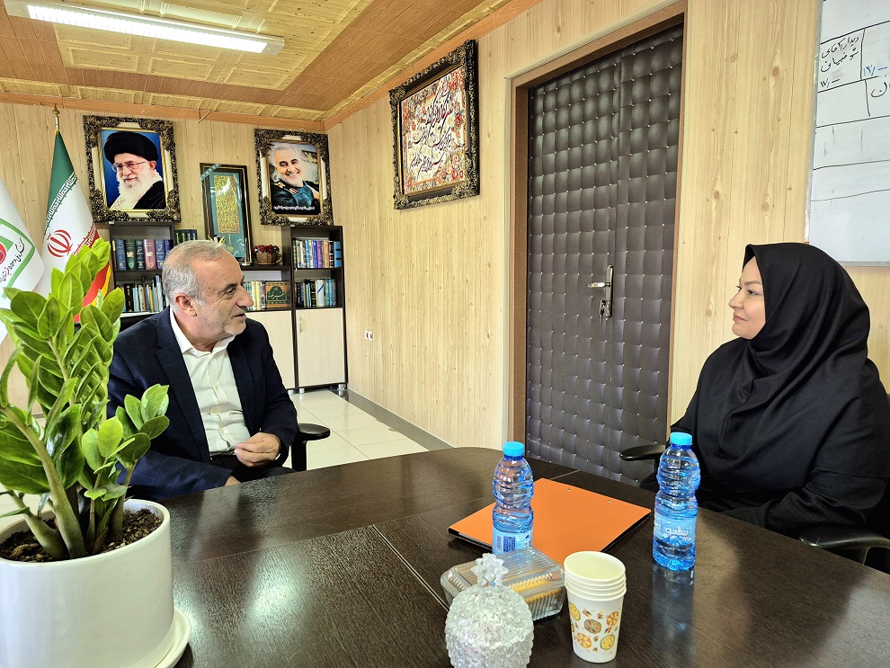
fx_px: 591
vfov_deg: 58.9
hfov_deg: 73.9
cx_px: 445
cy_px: 334
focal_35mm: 23
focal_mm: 5.4
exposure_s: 1/100
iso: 400
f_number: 1.8
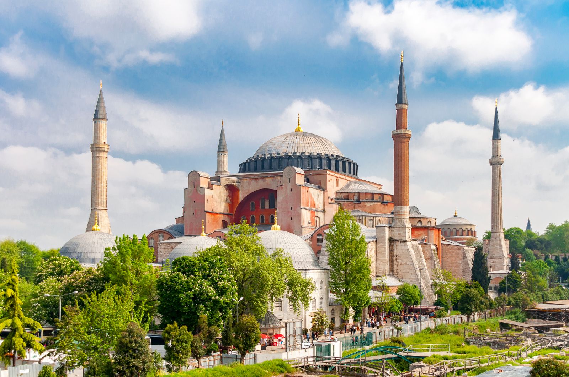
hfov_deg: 45.0
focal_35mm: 44
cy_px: 188
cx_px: 284
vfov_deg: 30.8
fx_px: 687
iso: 200
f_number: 9
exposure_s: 1/640
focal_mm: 29
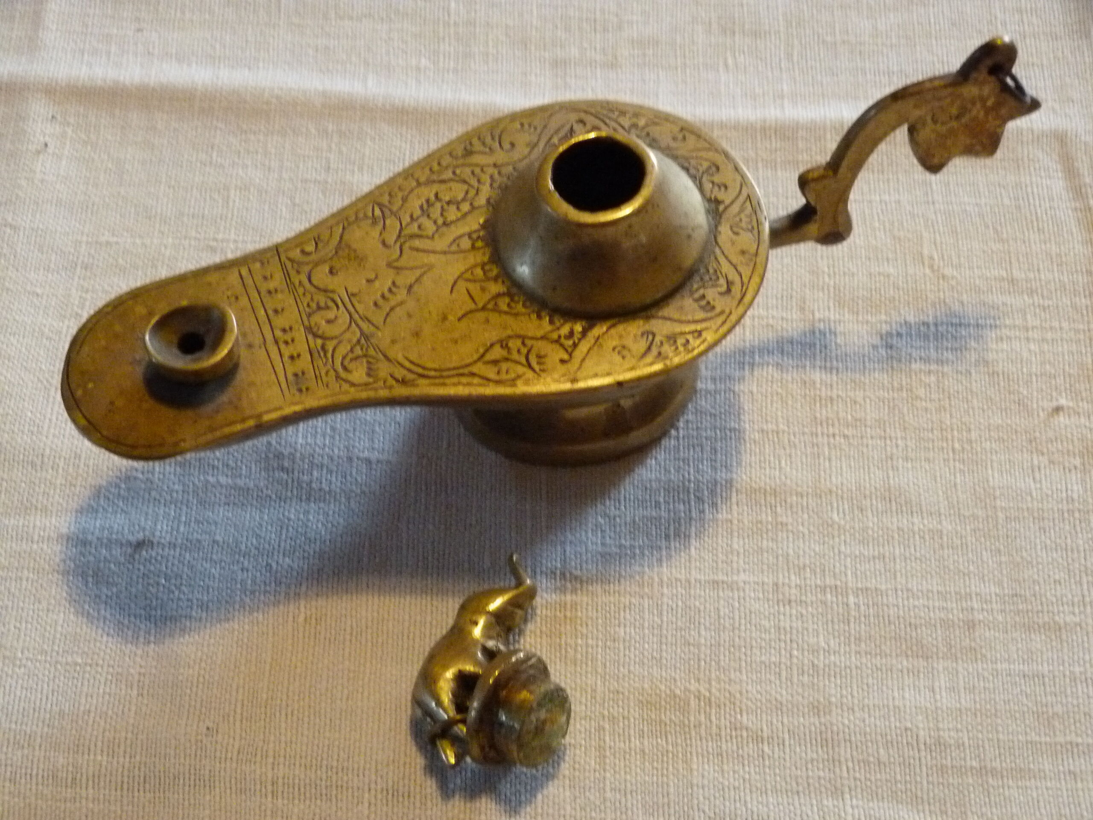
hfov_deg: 29.4
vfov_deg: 22.3
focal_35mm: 66
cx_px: 546
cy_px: 410
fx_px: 2084
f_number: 3.3
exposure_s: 1/25
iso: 800
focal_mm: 11.8
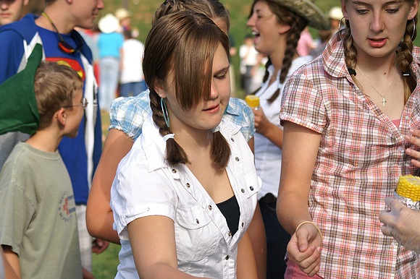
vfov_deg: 13.0
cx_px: 210
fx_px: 1224
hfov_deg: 19.5
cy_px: 140
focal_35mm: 105
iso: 100
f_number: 5.6
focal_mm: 70
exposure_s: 1/320
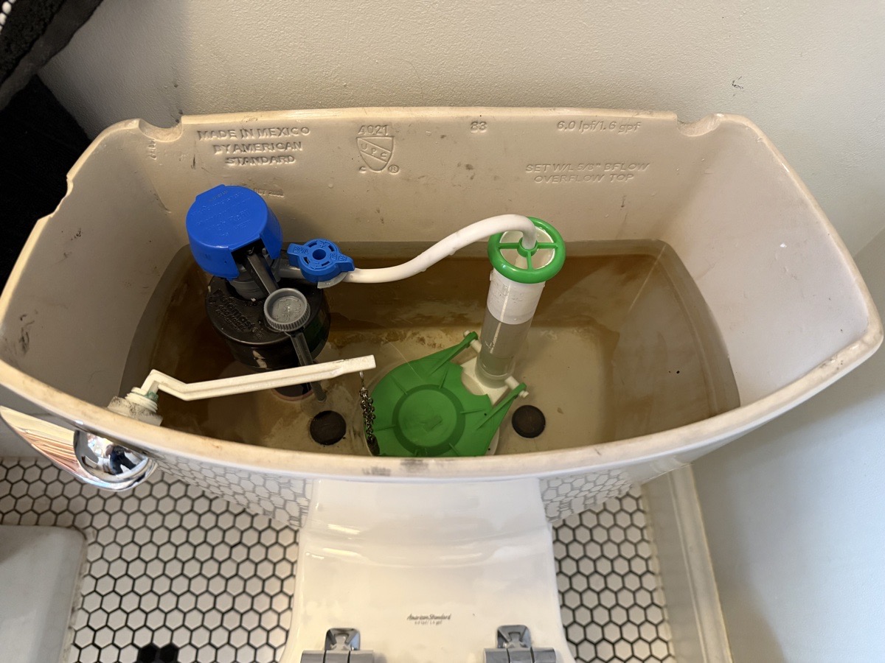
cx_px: 442
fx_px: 614
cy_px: 332
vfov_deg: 56.8
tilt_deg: -59.5
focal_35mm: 24
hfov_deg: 71.6
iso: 640
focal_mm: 6.76
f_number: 1.78
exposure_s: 1/60
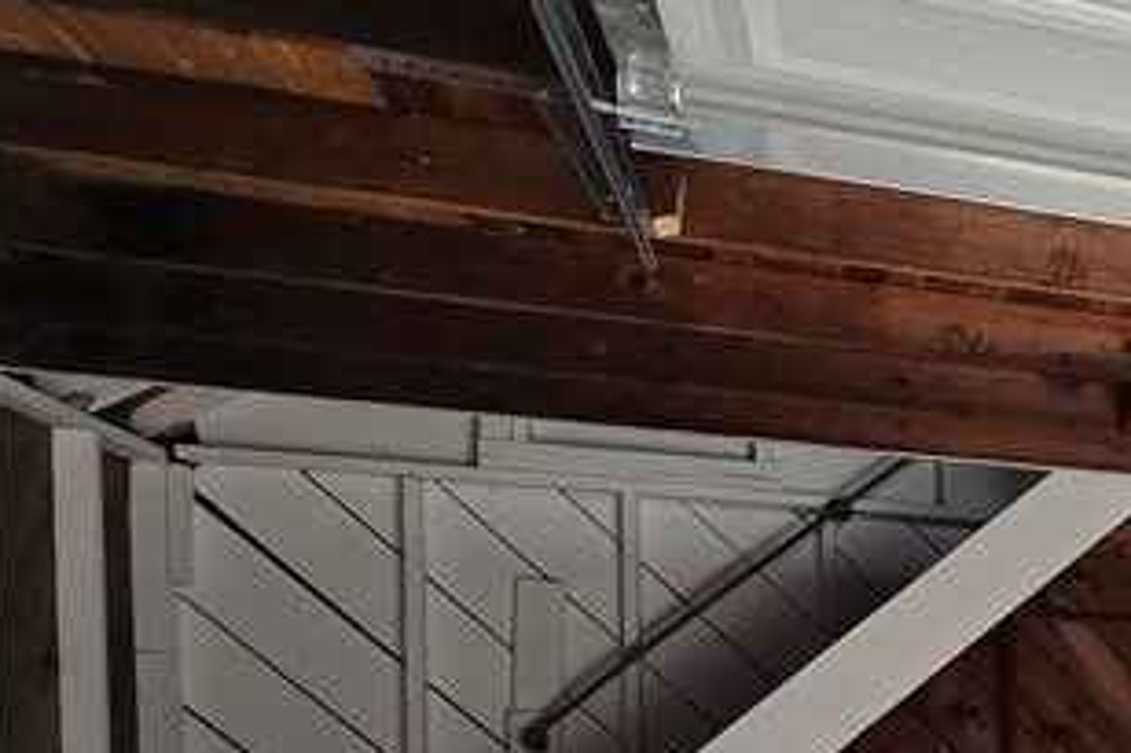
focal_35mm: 45
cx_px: 1546
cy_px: 882
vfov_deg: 26.8
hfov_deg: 31.2
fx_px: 1413
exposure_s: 1/120
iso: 50
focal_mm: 2.2
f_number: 2.2
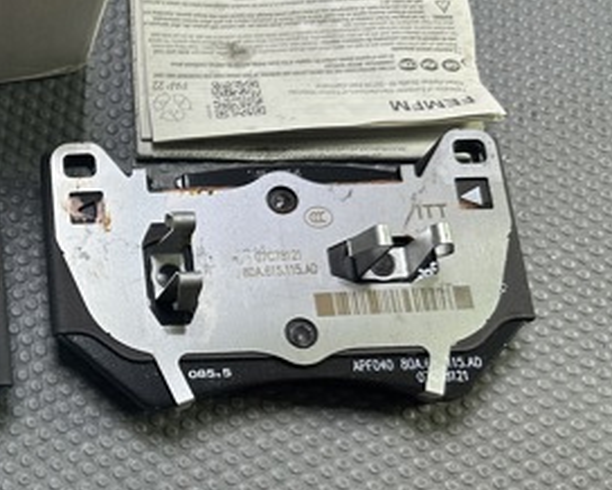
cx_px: -61
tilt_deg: -72.1
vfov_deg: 27.5
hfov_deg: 30.5
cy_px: 314
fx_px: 997
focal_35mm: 55
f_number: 1.78
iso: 160
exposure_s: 1/121
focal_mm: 6.86
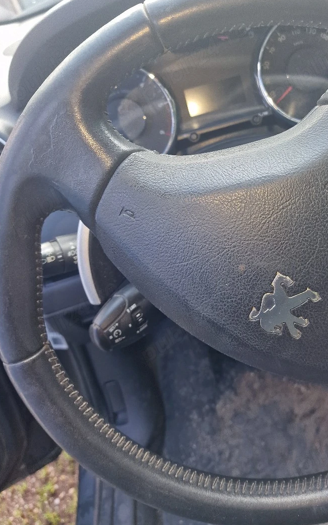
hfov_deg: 39.9
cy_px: 212
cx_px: 227
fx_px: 443
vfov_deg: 60.7
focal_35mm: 31
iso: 64
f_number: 1.8
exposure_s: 1/182
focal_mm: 6.4
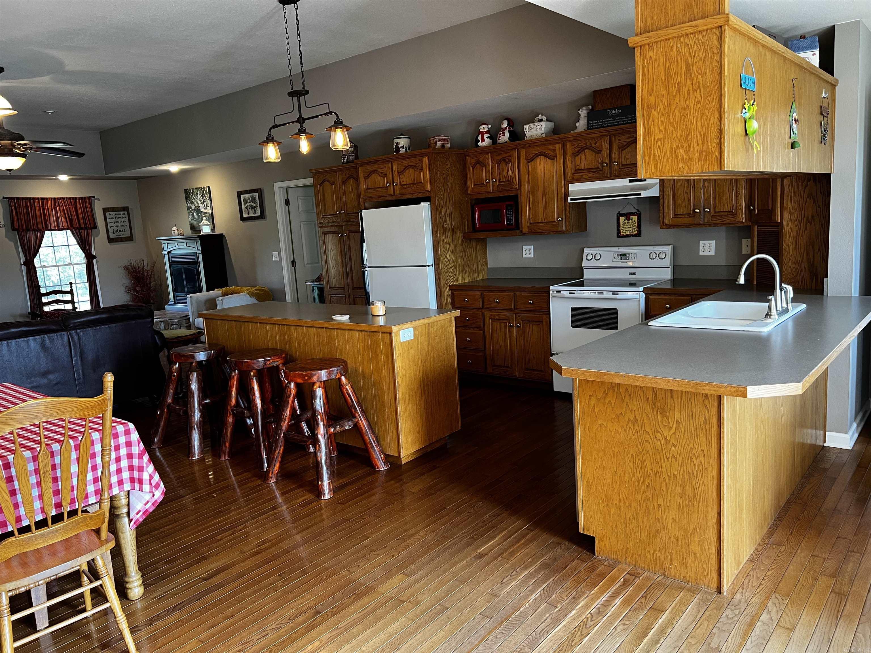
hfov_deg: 67.3
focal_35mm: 26
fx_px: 654
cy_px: 326
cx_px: 436
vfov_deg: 53.1
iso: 100
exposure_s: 1/60
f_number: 1.5
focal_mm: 5.7
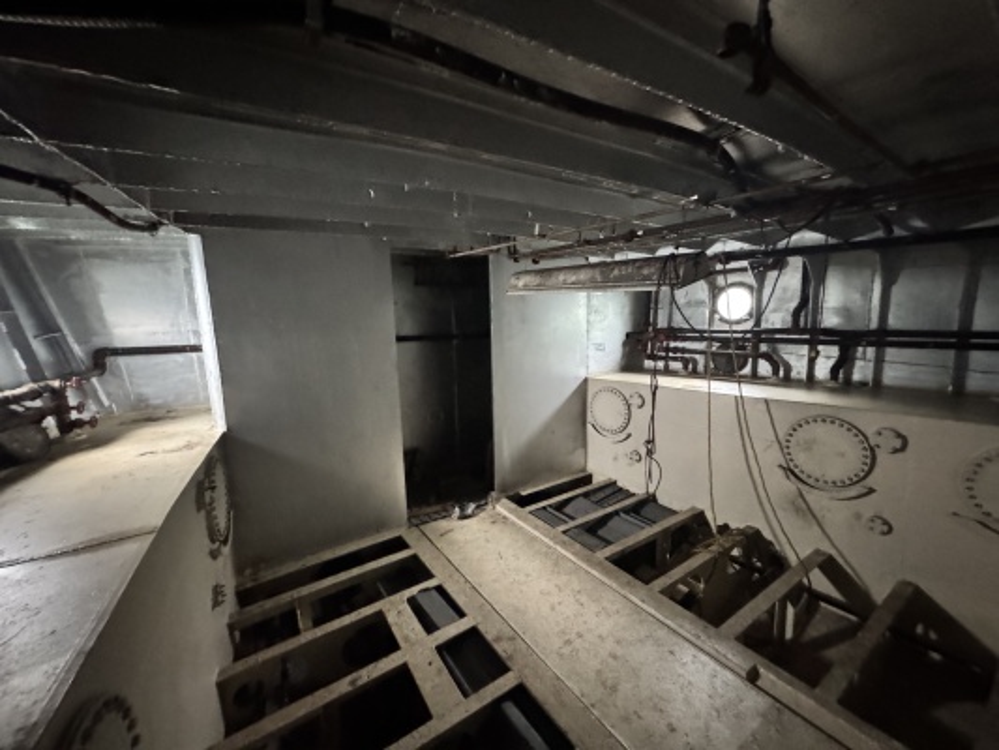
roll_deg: +2.0
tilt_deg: -10.5
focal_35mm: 14
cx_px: 500
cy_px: 375
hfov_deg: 102.1
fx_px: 404
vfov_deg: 85.7
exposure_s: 1/38
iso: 1600
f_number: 2.2
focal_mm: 2.22
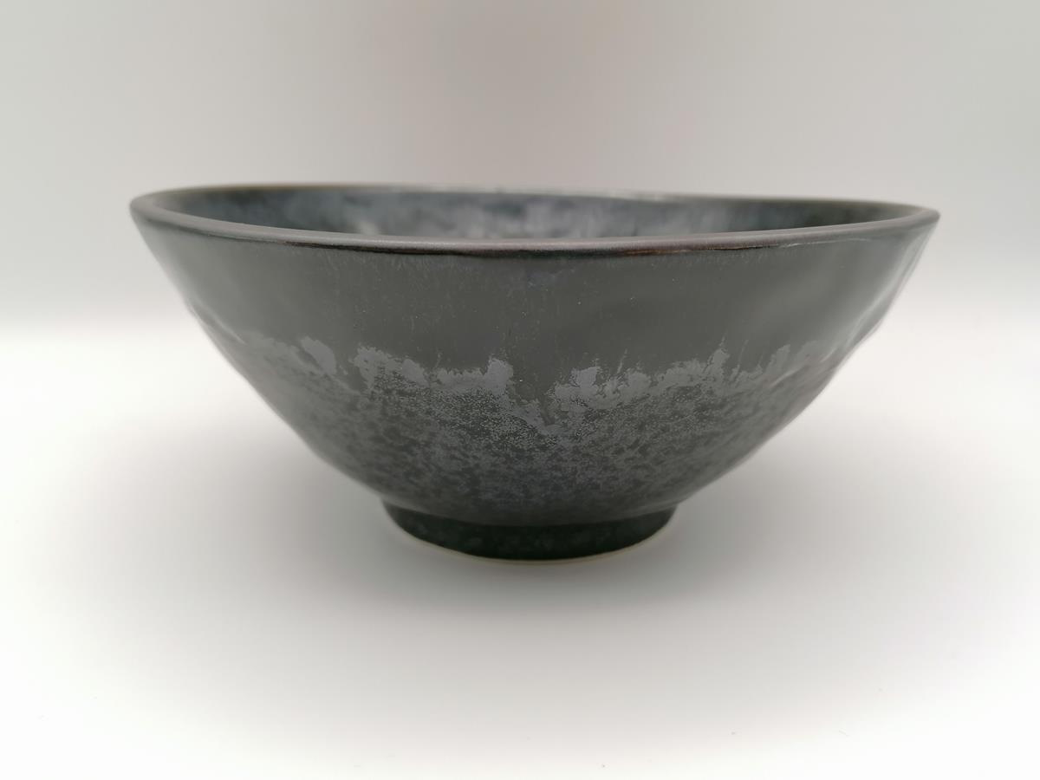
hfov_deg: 63.4
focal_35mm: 28
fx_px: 841
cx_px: 520
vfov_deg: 49.7
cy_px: 390
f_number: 1.8
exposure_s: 1/50
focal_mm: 4.75
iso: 64
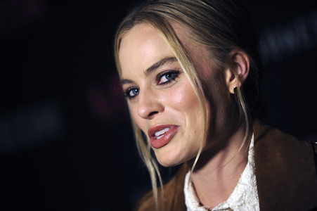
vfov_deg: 8.3
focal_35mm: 165
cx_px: 158
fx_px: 1452
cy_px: 106
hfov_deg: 12.5
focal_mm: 165
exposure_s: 1/250
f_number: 3.2
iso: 1600
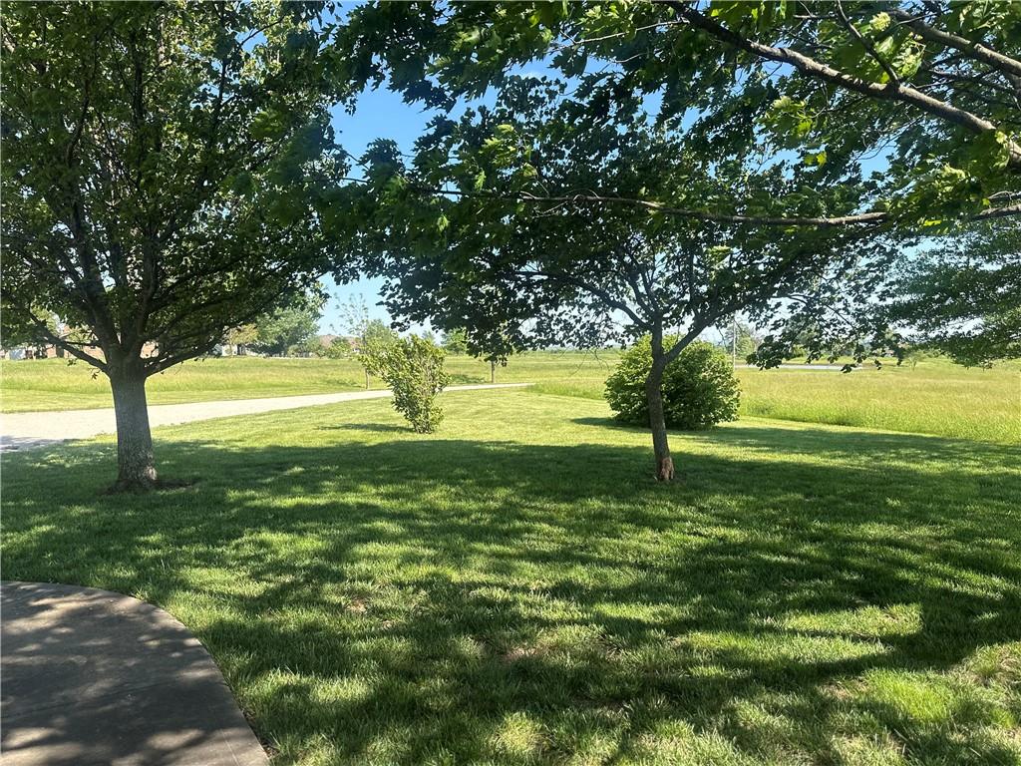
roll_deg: +0.6
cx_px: 510
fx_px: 708
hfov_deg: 71.6
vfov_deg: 56.8
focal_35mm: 24
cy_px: 383
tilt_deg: -2.8
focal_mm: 6.86
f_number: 1.78
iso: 80
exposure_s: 1/1289
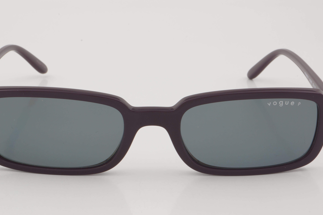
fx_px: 894
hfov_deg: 20.5
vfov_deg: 13.7
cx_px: 153
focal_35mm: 100
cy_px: 113
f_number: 32
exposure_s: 1/3
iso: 100
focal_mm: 55
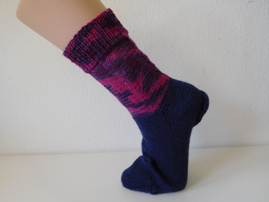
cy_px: 101
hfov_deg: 69.4
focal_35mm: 25
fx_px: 194
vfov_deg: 54.9
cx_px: 134
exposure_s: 1/30
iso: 250
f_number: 3.4
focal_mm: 4.5
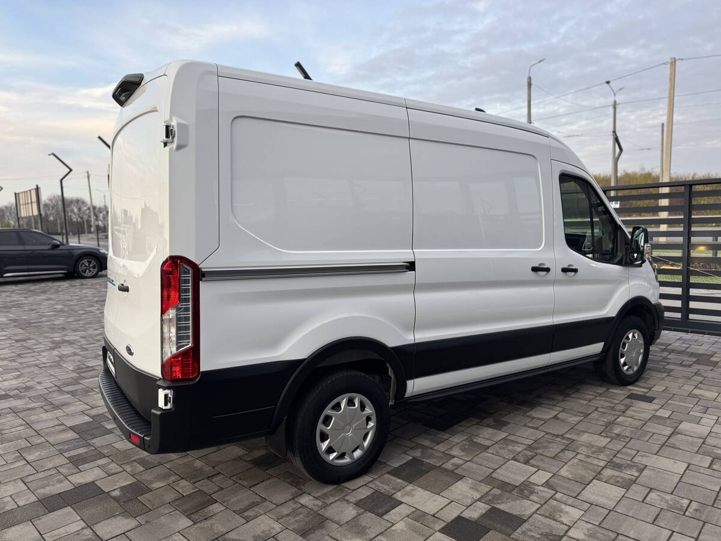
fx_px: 500
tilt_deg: -5.8
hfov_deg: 71.6
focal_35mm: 24
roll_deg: +2.3
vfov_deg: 56.8
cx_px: 360
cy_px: 270
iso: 80
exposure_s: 1/567
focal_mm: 6.76
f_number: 1.78
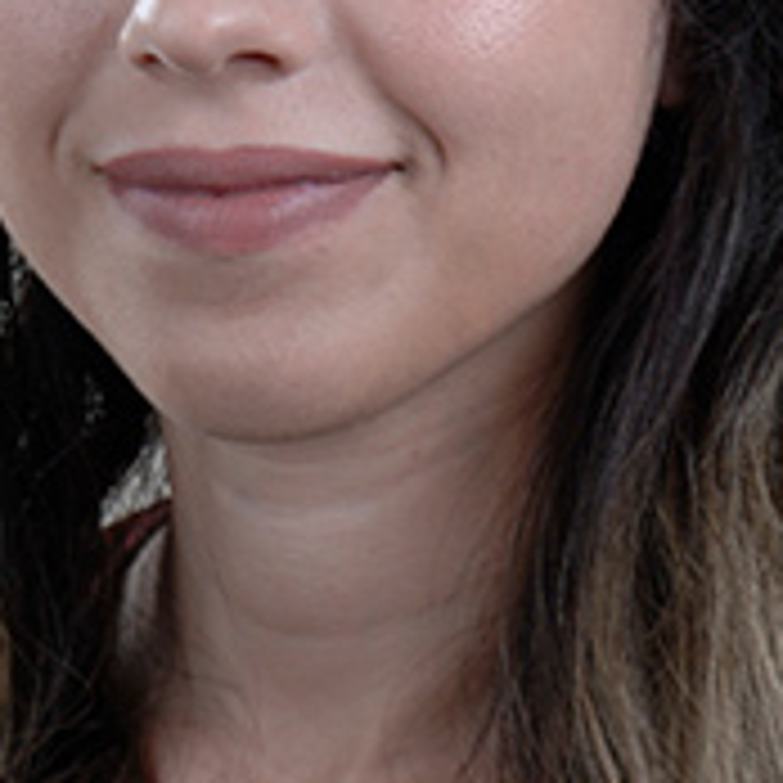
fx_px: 5912
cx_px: 369
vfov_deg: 7.6
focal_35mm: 231
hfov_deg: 7.6
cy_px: 166
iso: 200
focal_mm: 70
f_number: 6.3
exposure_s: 1/200
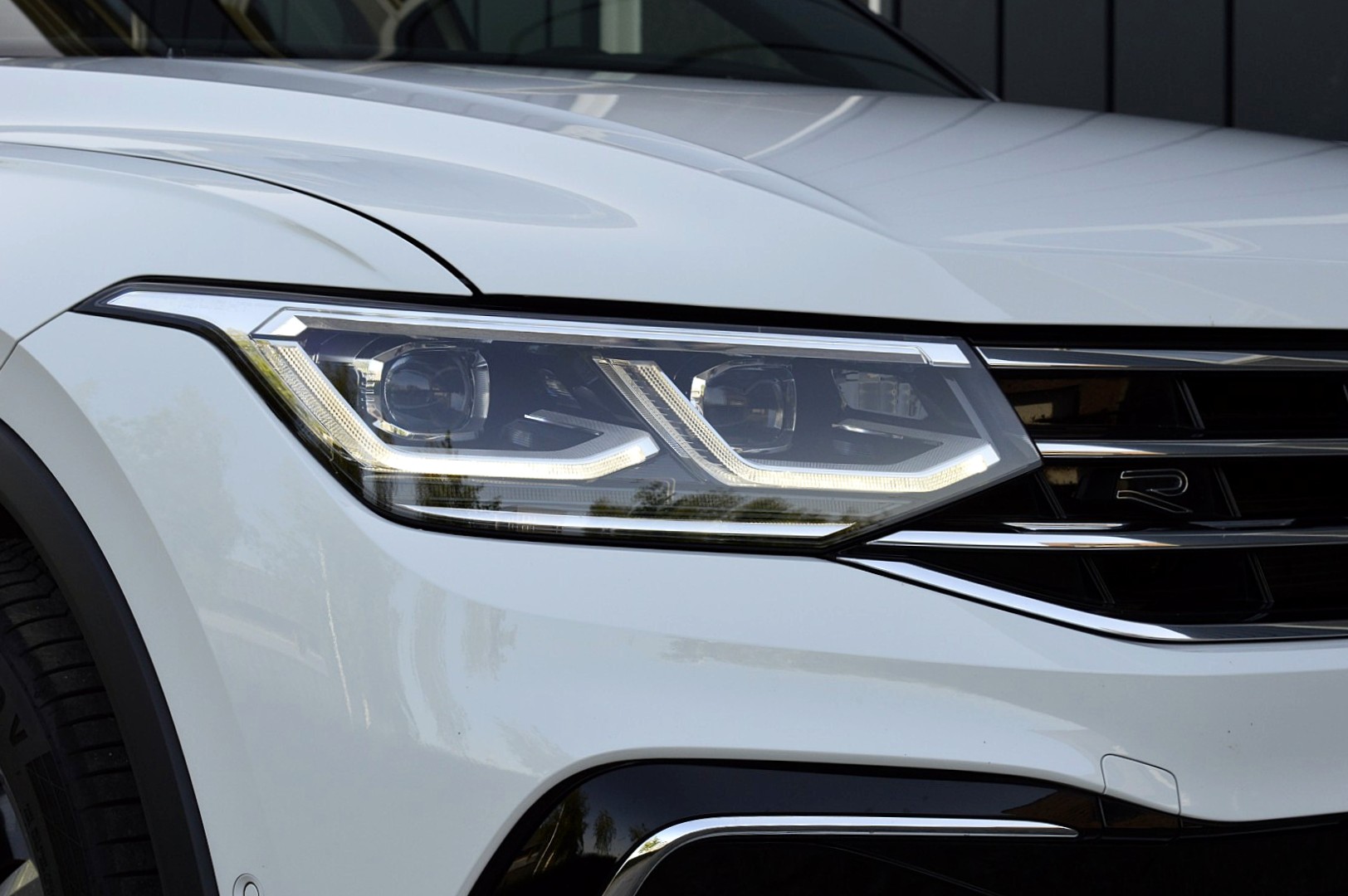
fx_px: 2918
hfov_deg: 26.0
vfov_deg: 17.5
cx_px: 674
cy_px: 448
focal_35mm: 78
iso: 400
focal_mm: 52
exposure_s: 1/250
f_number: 10
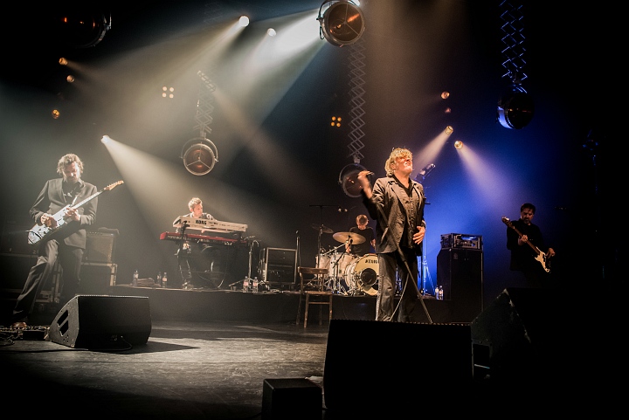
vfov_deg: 53.2
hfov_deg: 73.7
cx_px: 314
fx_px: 420
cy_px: 210
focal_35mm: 24
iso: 2500
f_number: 2.8
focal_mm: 24
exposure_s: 1/100
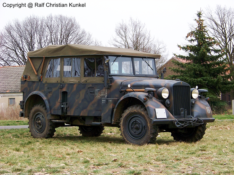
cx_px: 117
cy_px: 88
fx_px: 717
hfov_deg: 18.5
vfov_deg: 14.0
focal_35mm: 106
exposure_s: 1/200
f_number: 3.2
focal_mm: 17.6
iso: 70
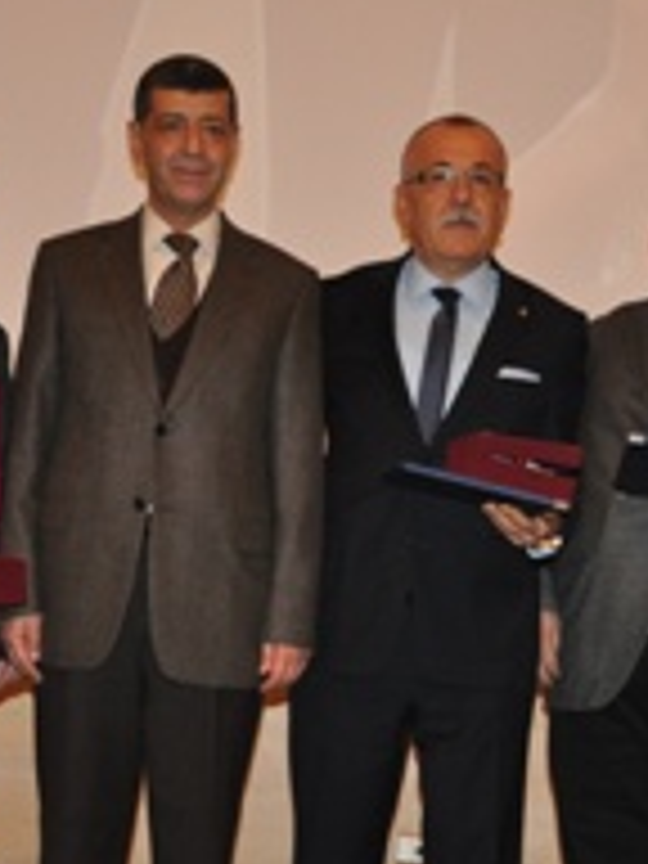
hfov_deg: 19.9
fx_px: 1847
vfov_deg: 26.1
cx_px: 297
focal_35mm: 74
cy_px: 608
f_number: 4
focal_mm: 22
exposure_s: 1/60
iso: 800
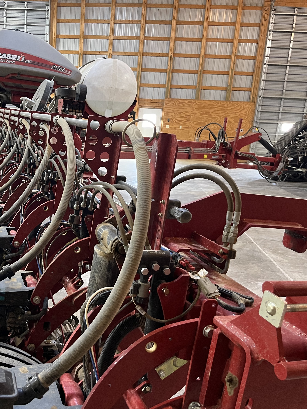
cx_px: 76
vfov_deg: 52.6
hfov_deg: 39.6
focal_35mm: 35
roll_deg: -2.1
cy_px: 205
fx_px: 414
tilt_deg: -14.4
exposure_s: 1/60
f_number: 1.6
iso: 320
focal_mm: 5.1
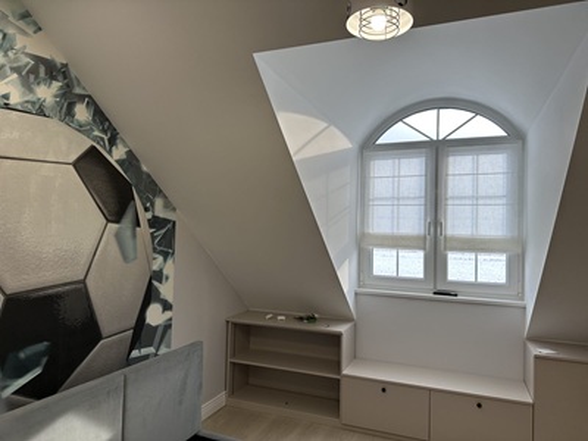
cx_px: 294
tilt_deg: +1.3
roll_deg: -1.2
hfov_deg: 71.6
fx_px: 408
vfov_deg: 56.8
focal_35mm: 24
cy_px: 220
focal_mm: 6.86
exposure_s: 1/229
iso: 64
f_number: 1.78
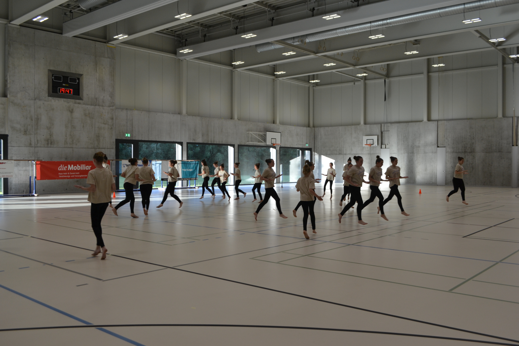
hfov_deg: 57.2
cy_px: 173
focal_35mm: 33
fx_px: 476
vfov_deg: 40.0
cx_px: 260
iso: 320
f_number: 5.6
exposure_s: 1/125
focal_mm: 22
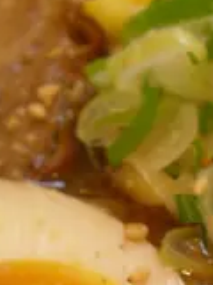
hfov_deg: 12.4
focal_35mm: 117
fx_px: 960
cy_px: 268
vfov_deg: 16.6
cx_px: 247
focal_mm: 5.7
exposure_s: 1/15.7
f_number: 2.8
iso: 100
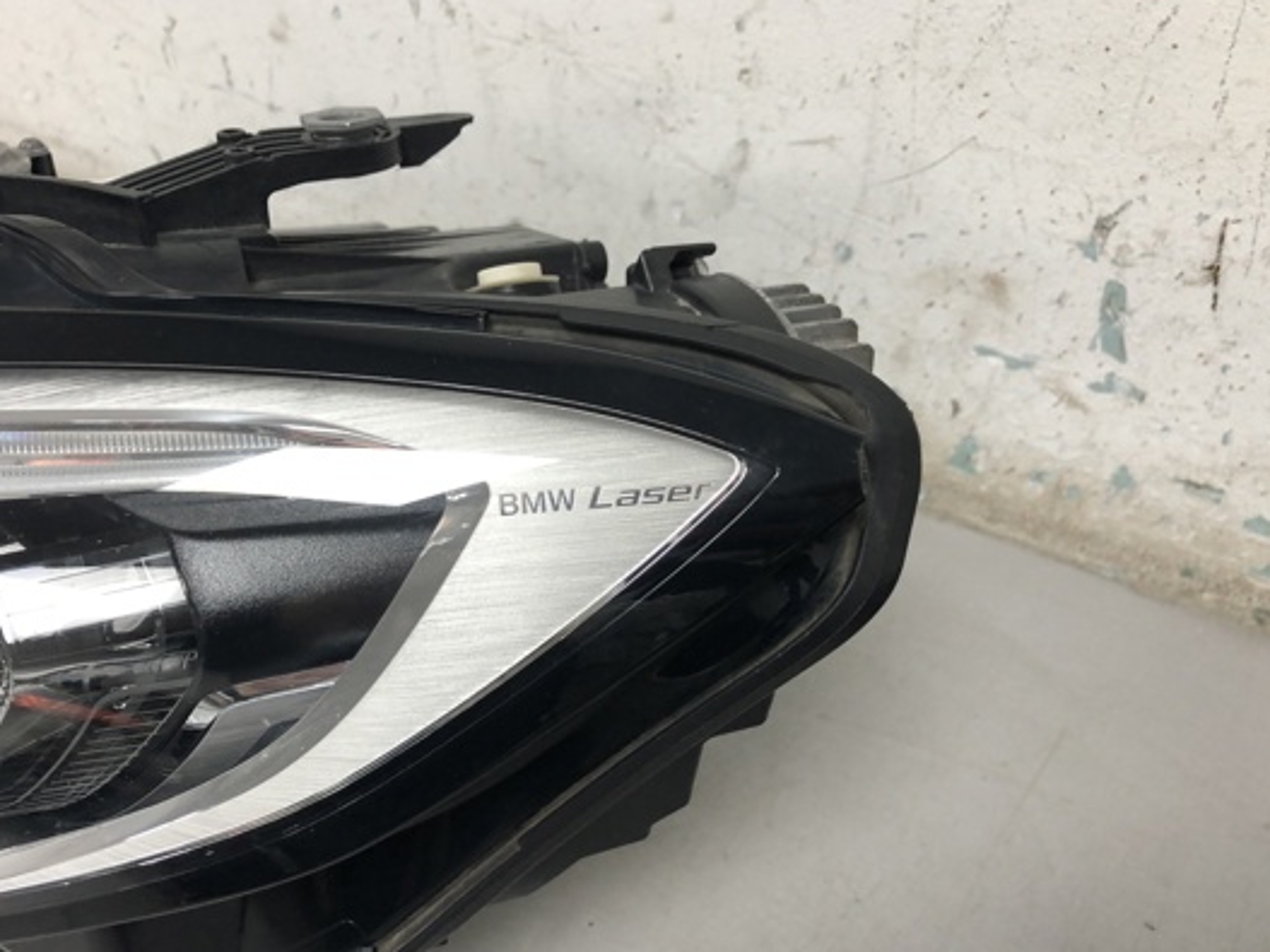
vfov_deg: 41.7
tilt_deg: -43.0
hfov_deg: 53.9
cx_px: 566
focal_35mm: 34
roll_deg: +7.7
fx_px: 1247
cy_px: 518
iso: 40
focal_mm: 4
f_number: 1.8
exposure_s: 1/33
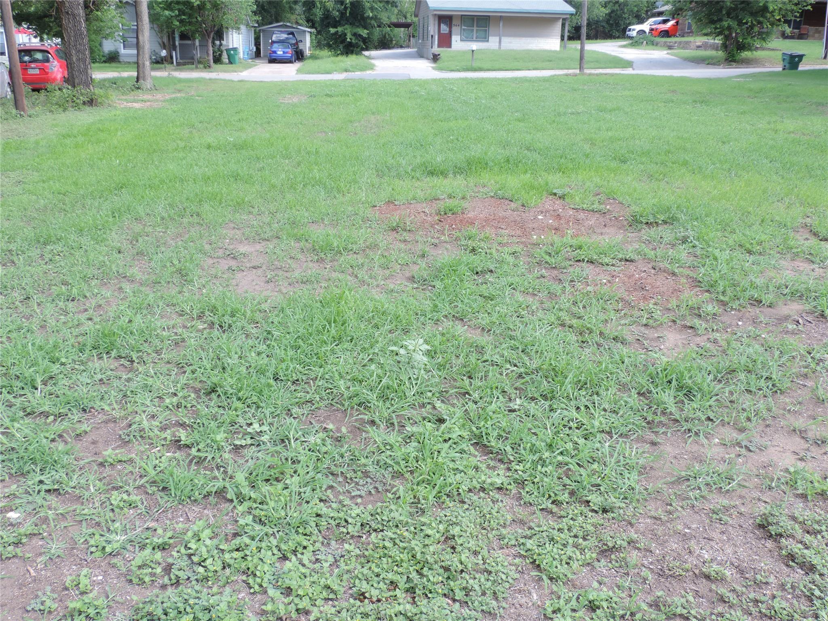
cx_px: 414
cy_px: 310
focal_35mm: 33
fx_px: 789
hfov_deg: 55.4
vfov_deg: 42.9
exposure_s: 1/60
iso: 80
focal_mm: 5.8
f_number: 4
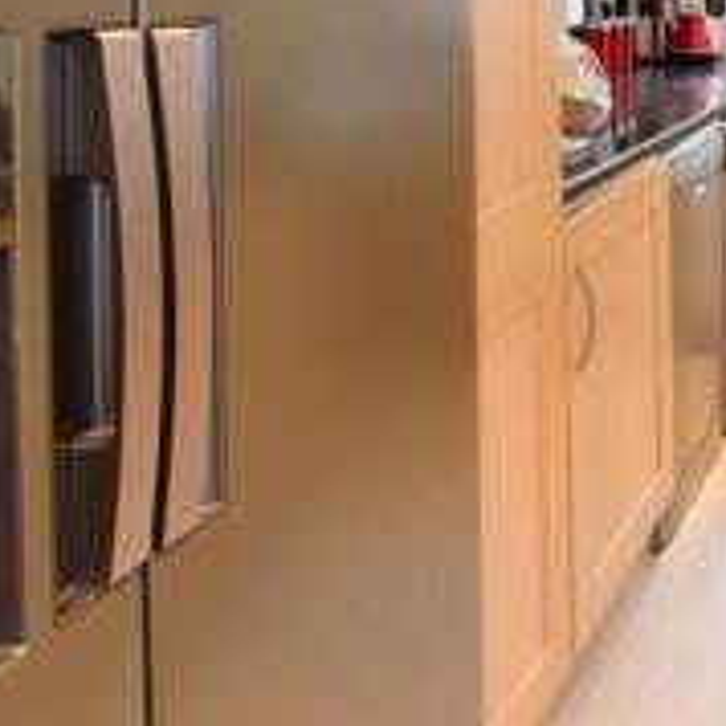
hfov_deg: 28.7
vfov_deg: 31.8
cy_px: -75
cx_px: 967
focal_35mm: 47
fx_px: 1115
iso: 400
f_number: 16
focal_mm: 10
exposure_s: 1
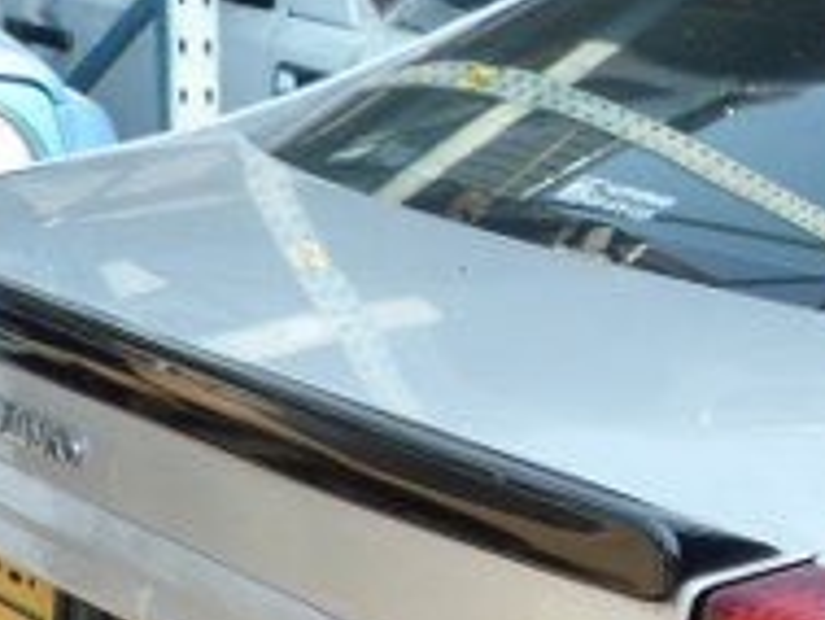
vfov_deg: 13.5
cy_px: 773
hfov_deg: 16.3
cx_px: 1379
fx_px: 2528
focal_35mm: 106
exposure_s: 1/100
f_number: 4
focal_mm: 4.5
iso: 80
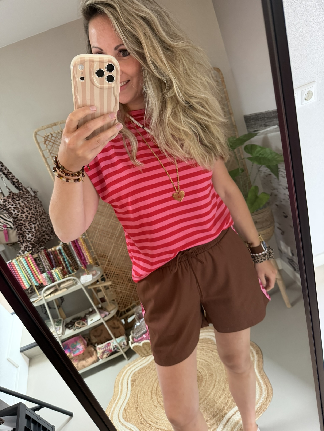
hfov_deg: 56.8
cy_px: 216
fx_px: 300
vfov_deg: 71.6
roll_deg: +19.7
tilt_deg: -36.3
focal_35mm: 24
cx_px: 162
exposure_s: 1/50
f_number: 1.78
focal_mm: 6.76
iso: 640
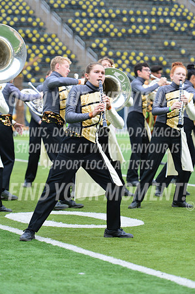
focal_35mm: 175
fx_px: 1425
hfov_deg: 7.8
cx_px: 98
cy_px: 147
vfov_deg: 11.8
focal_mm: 175
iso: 640
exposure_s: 1/500
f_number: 4.5
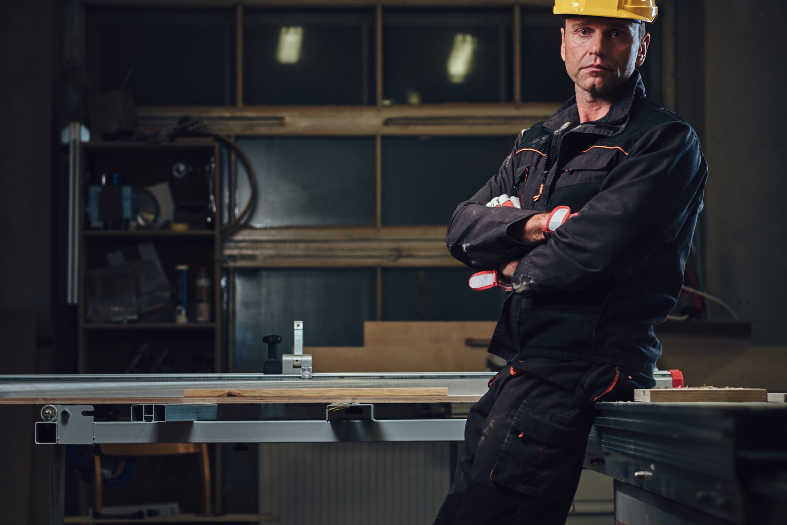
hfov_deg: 19.6
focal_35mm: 104
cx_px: 447
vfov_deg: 13.2
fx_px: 2274
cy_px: 249
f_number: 2.8
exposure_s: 1/125
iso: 200
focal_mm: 56
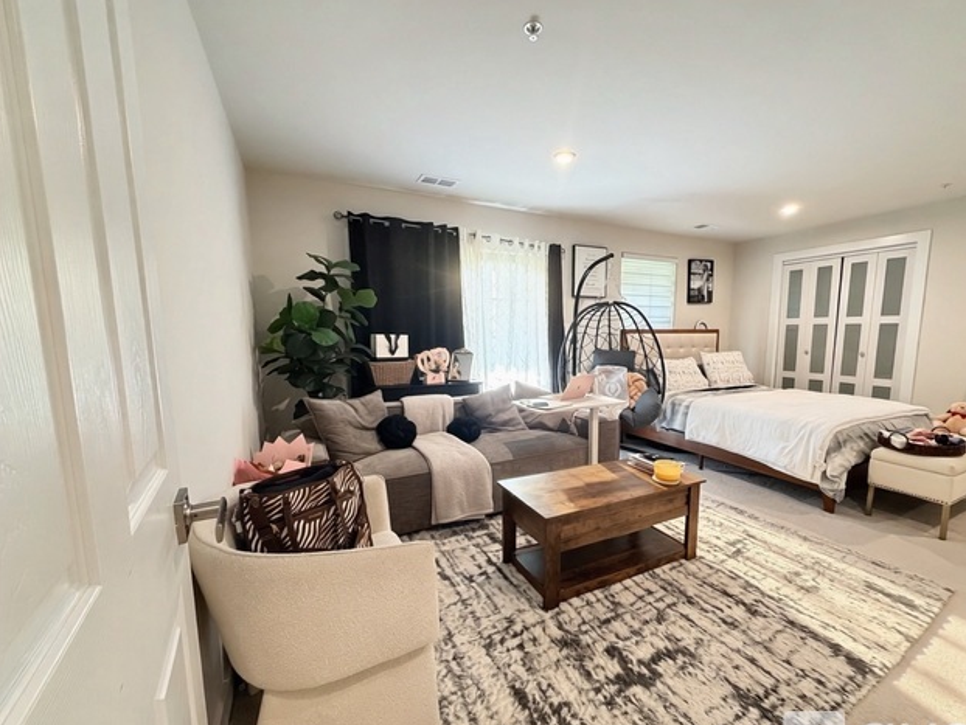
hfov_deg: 98.0
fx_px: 419
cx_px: 516
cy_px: 385
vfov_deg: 81.7
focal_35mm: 15
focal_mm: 2.22
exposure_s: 1/60
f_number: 2.2
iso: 800
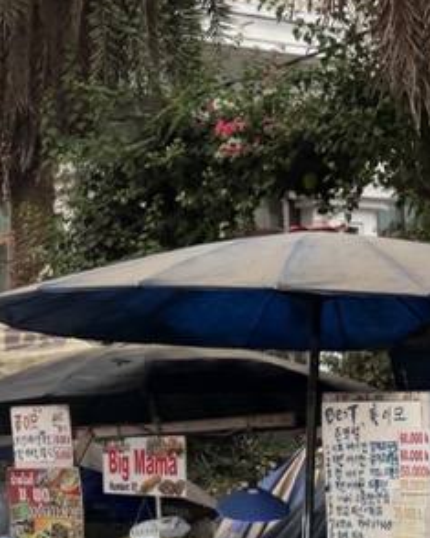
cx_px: -60
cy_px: 362
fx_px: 1623
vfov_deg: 18.8
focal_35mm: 102
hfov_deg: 14.7
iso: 80
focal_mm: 6.76
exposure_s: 1/100
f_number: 1.78
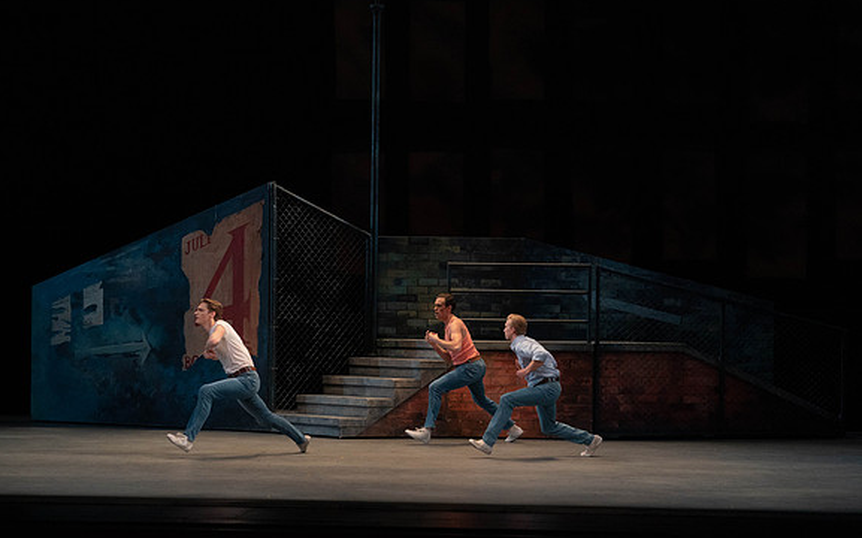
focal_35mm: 122
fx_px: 2865
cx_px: 430
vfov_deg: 10.7
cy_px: 279
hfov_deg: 17.1
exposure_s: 1/400
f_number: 4.5
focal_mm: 119
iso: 3200
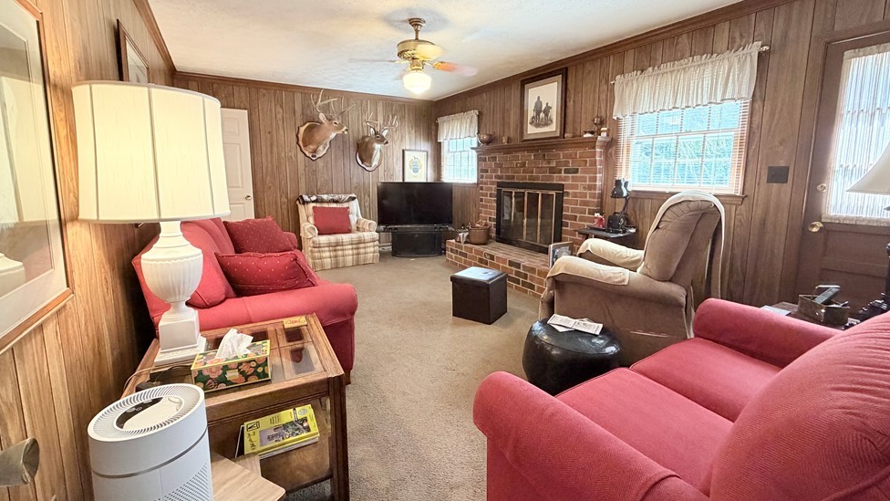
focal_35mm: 16
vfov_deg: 66.8
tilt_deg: -7.8
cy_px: 220
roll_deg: -0.2
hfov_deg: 99.4
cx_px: 449
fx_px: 378
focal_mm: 2.22
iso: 320
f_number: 2.2
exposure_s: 1/60
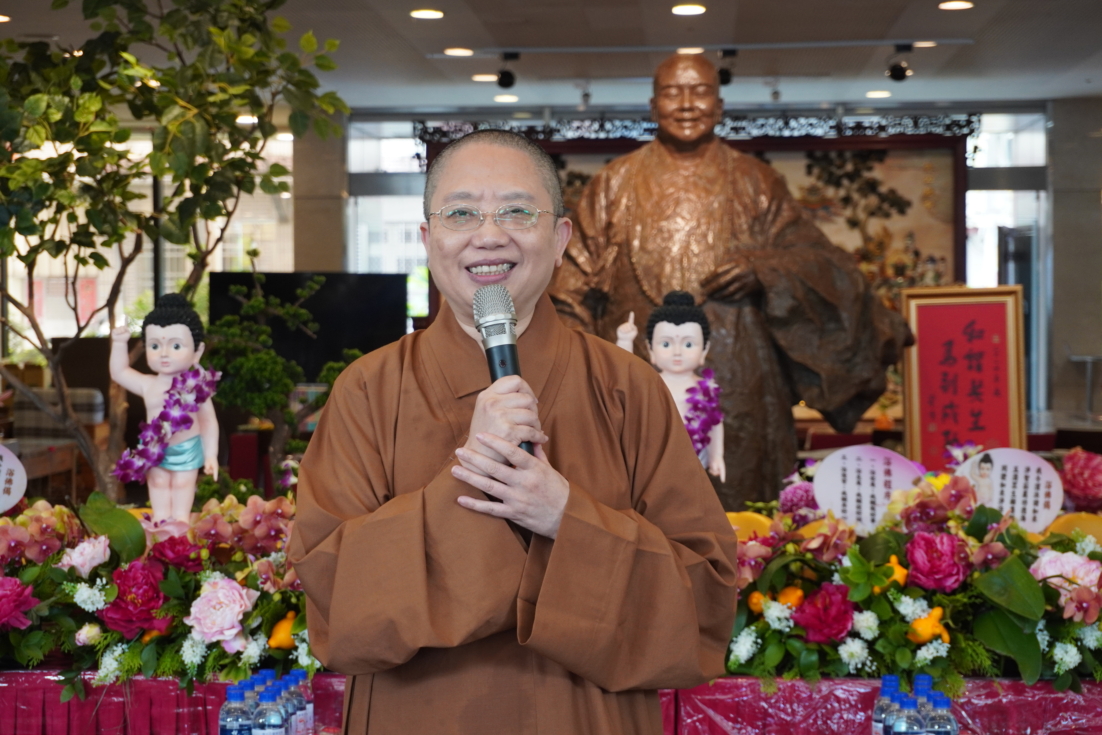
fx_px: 2158
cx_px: 551
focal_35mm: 70
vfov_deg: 19.3
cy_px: 368
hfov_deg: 28.6
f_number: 5.6
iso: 800
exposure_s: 1/80
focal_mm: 47
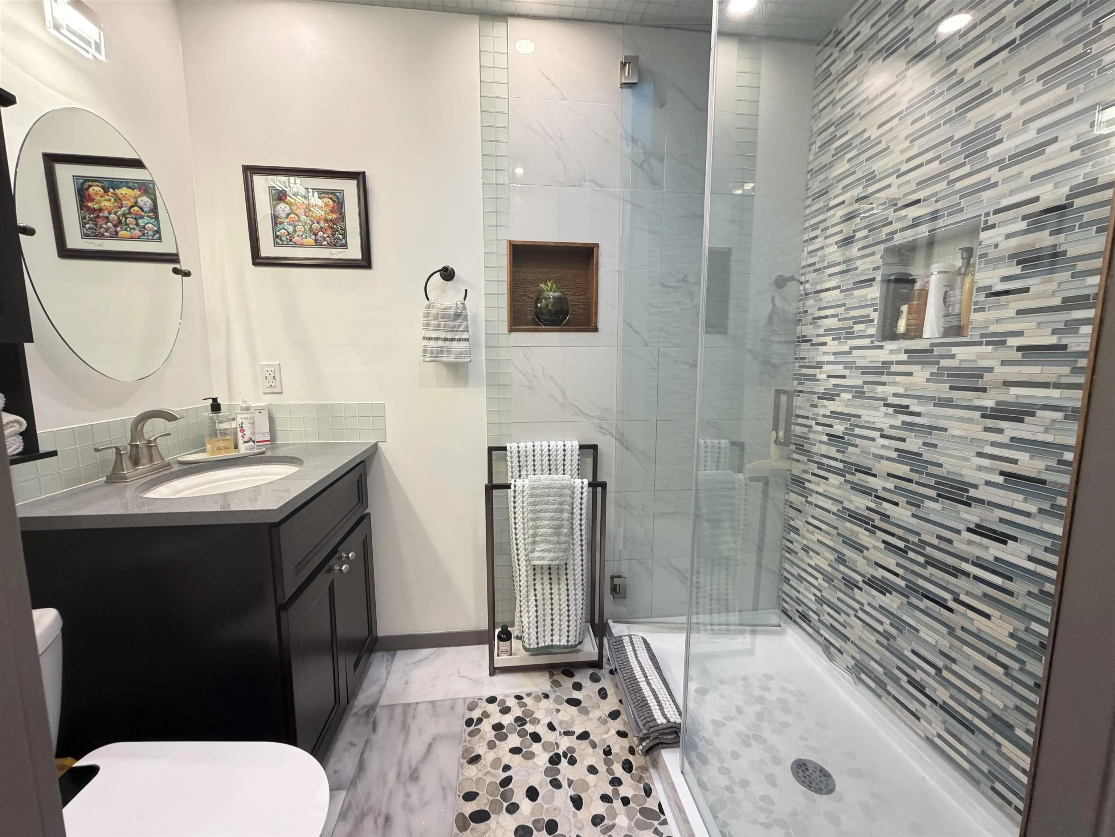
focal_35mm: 14
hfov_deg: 102.1
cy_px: 418
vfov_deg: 85.7
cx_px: 558
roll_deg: +0.0
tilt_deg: -7.6
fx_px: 451
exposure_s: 1/120
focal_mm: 2.22
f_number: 2.2
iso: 320
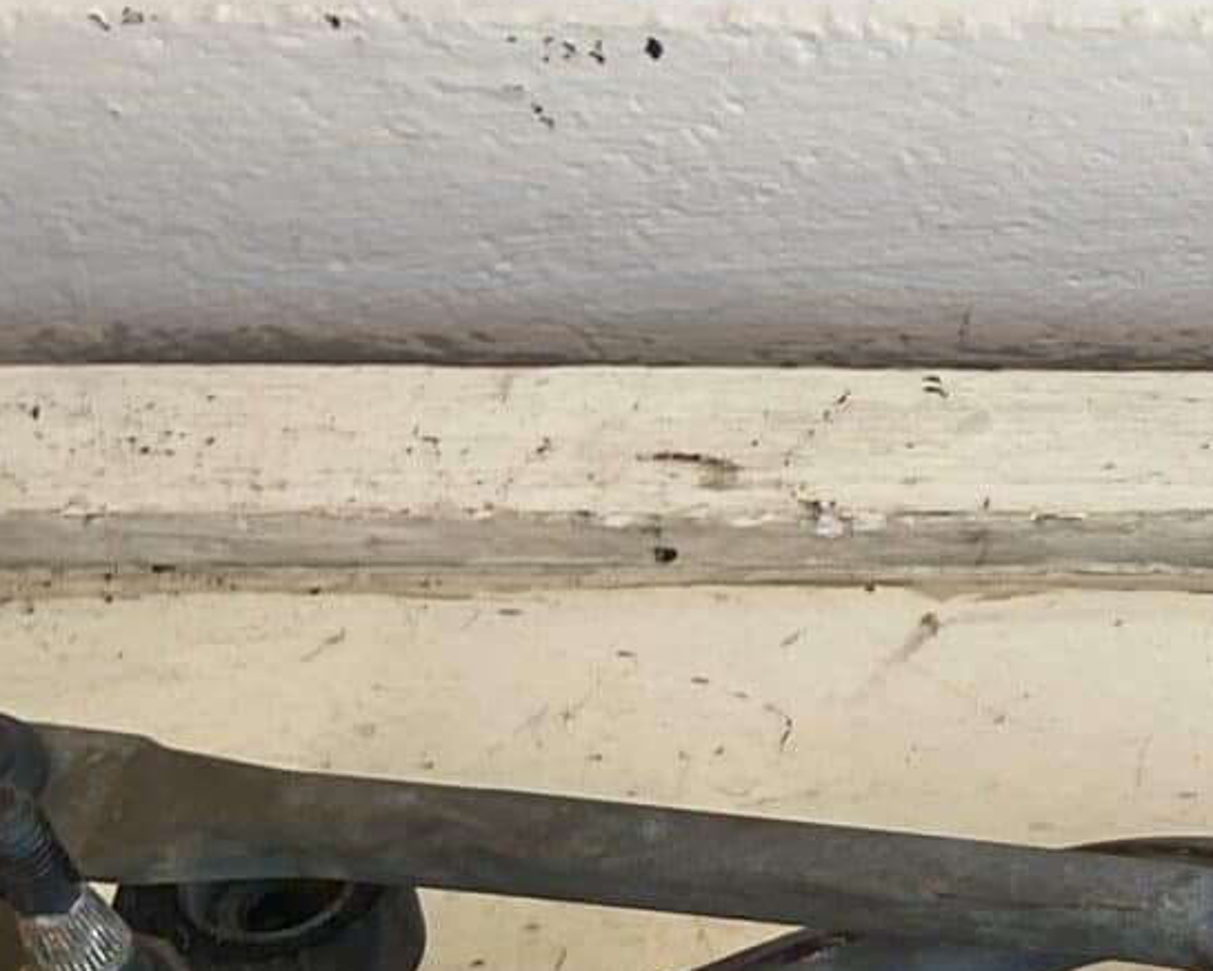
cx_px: 2362
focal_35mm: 119
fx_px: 4273
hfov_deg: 13.9
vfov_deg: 12.7
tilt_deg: -46.7
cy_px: 1053
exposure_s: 1/100
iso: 80
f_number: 1.8
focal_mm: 4.25
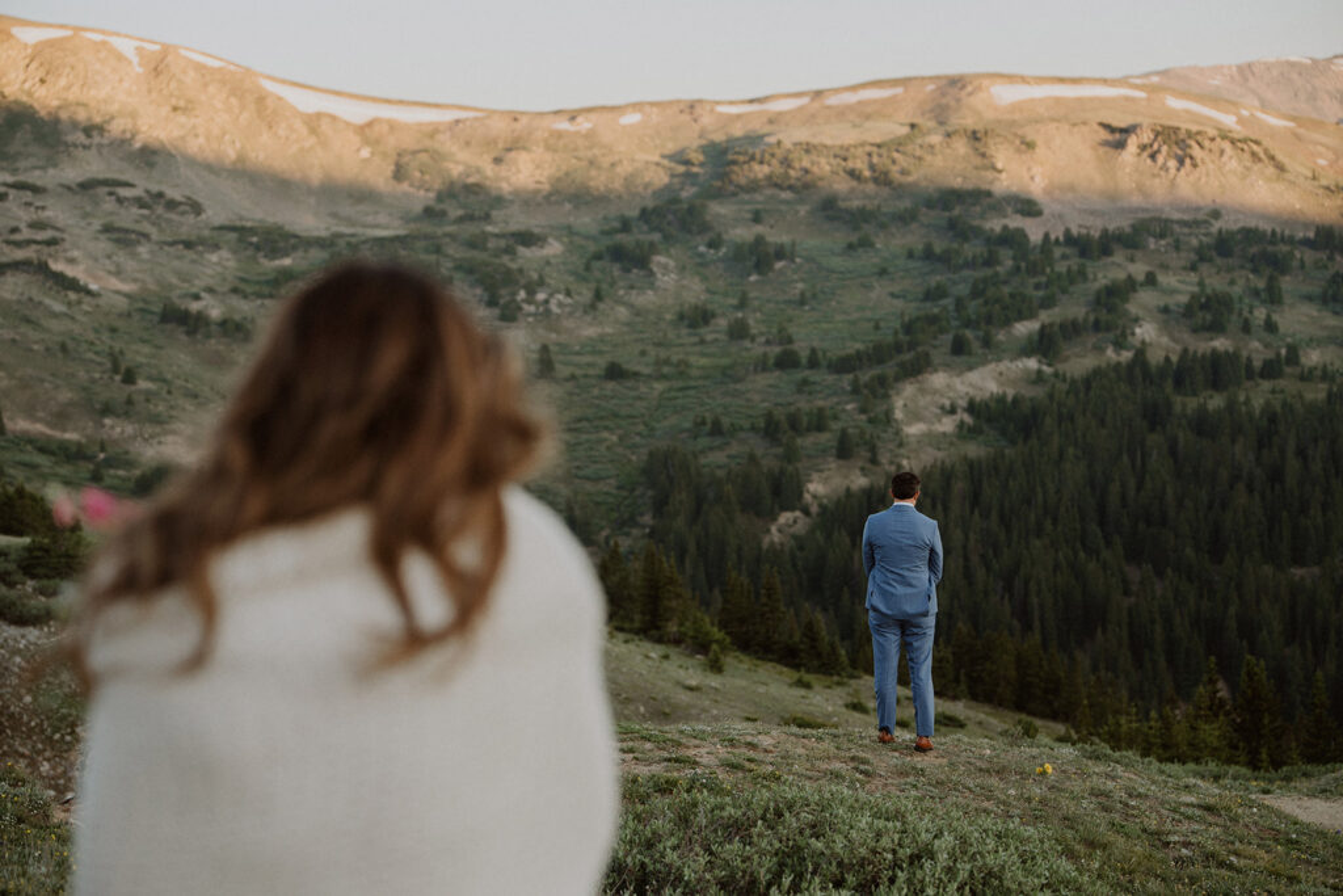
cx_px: 672
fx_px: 2015
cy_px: 448
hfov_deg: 36.9
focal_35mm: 54
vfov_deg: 25.1
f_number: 2
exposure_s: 1/400
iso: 125
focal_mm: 54
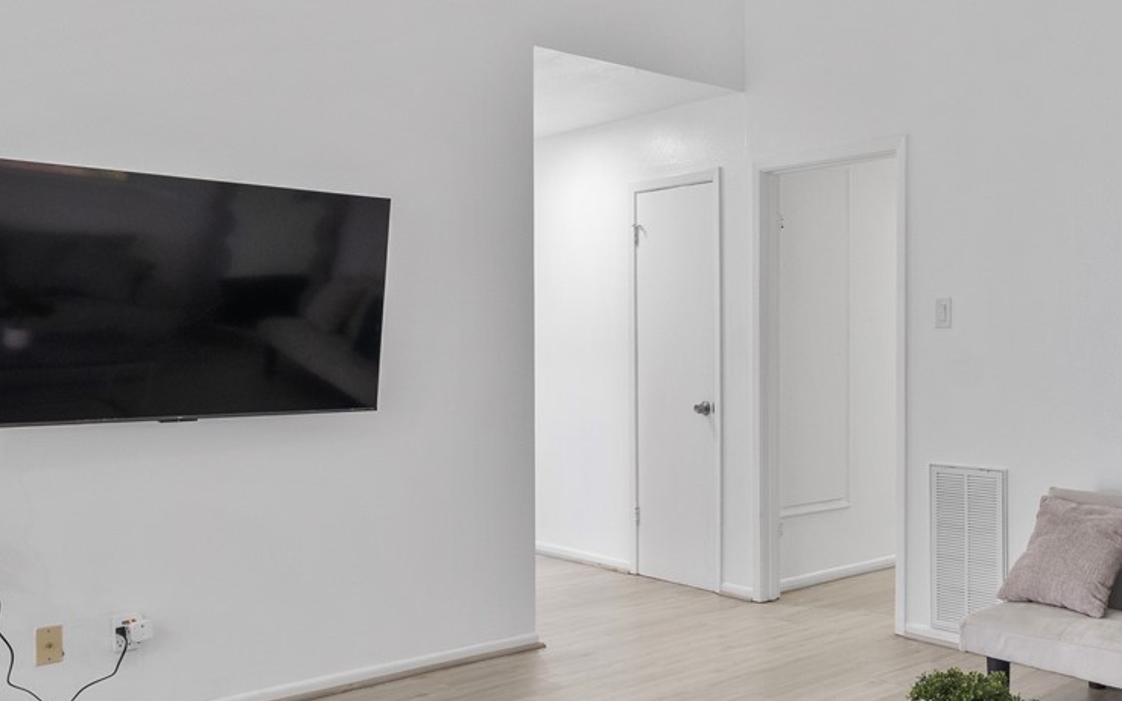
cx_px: 809
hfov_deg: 52.2
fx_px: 1101
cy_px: 347
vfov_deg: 35.3
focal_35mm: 36
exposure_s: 1/50
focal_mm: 12
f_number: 8
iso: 500
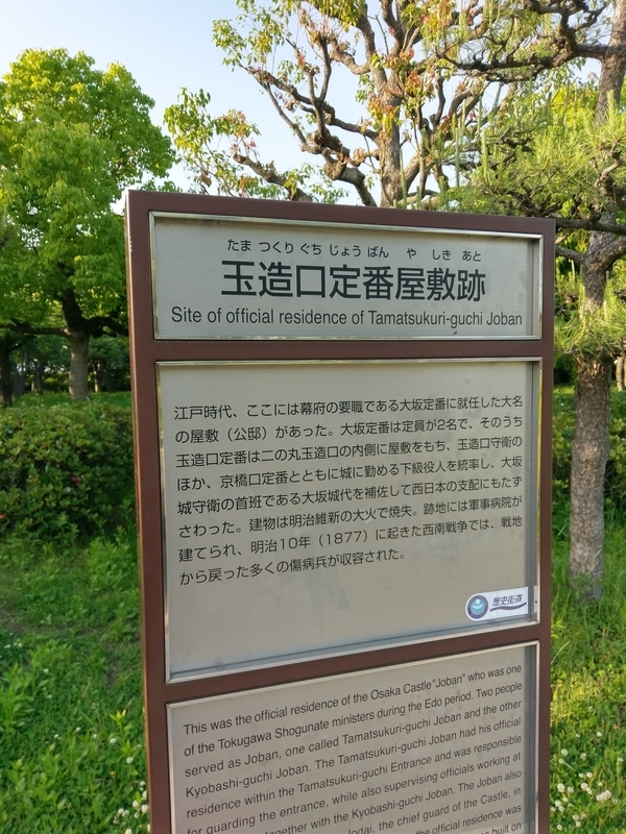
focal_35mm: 26
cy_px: 417
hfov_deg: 53.1
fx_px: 627
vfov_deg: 67.3
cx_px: 313
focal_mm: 4.58
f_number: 1.8
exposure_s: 1/382
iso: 100
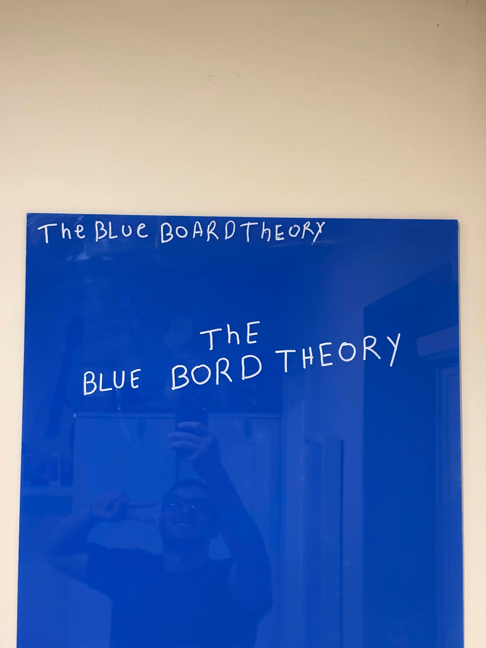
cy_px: 324
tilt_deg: +4.9
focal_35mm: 52
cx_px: 243
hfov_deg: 28.0
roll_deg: -0.6
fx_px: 973
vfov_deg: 36.8
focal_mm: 5.96
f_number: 1.6
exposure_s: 1/25
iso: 320
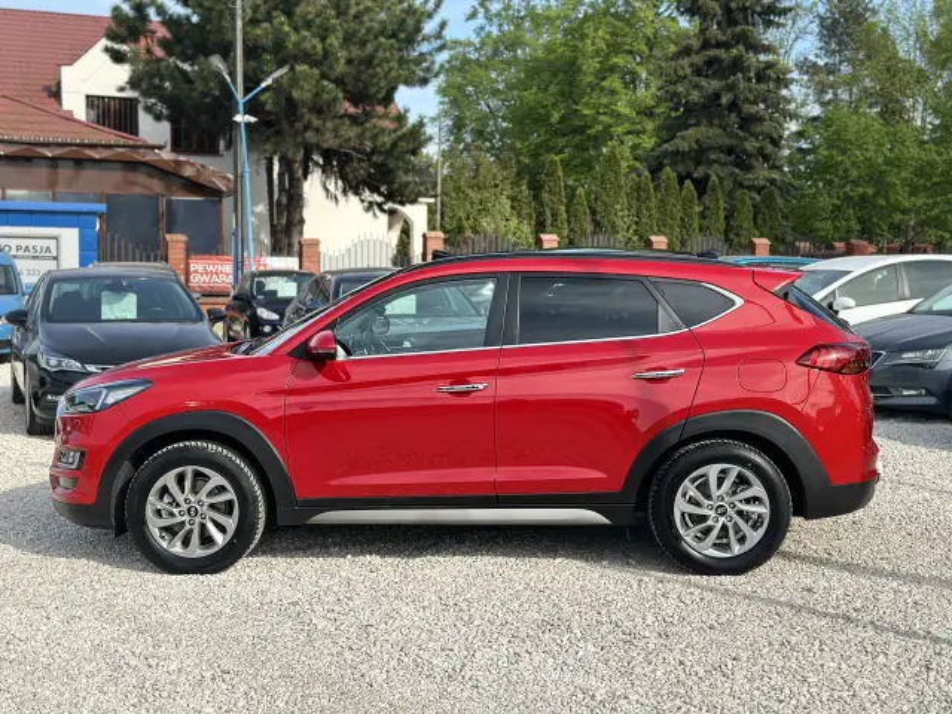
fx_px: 1320
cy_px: 357
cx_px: 476
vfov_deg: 30.3
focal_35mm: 48
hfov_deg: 39.7
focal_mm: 6.86
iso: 80
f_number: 1.78
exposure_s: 1/2597
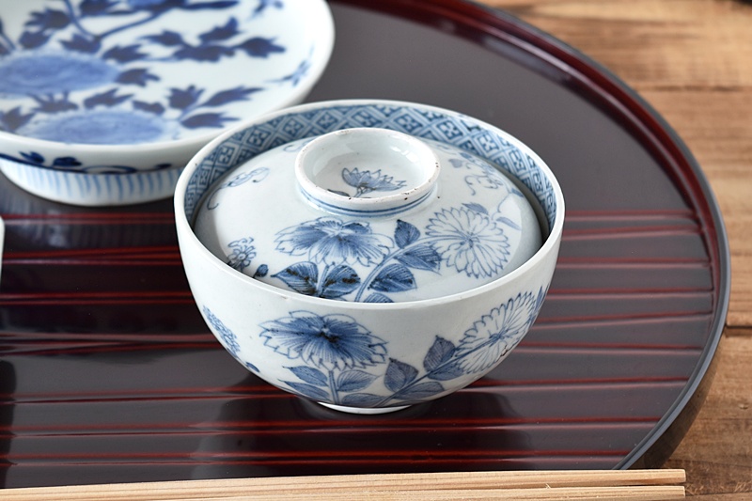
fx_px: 1723
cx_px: 376
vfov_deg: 16.5
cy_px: 250
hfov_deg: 24.6
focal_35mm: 82
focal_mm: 55
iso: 200
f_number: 5.6
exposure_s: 1/5
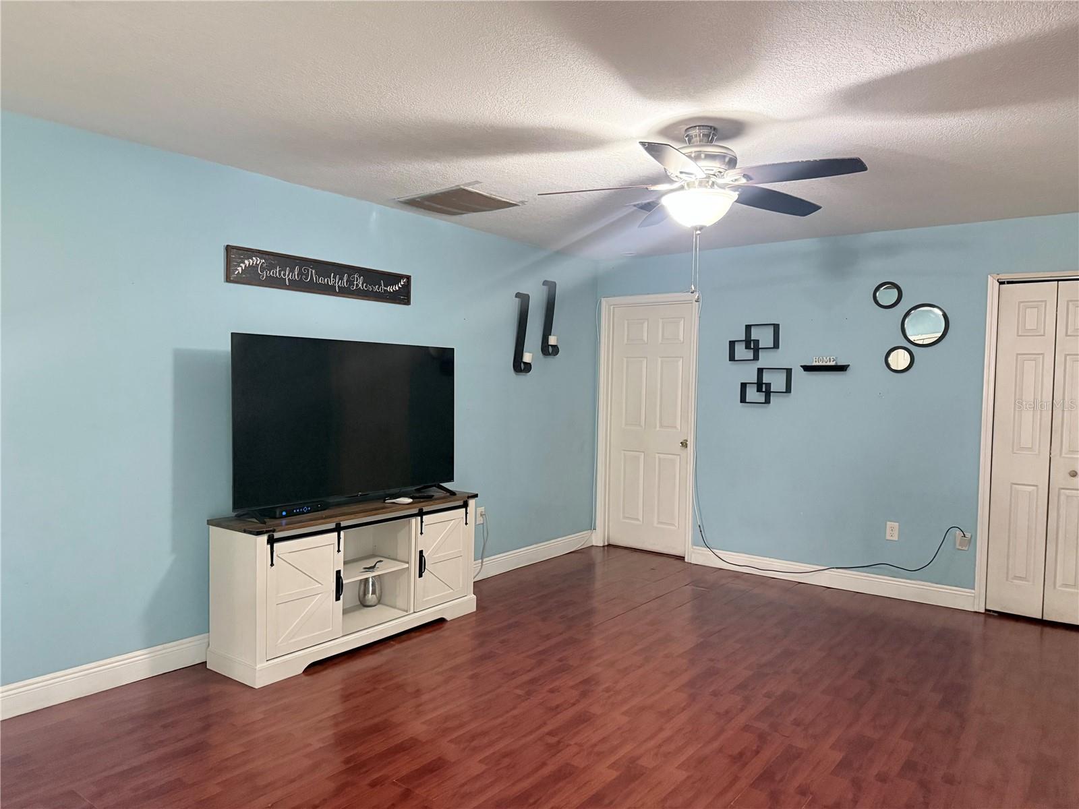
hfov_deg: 71.6
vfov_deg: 56.8
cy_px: 404
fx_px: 748
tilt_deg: -1.5
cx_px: 540
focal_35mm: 24
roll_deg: -1.1
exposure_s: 1/40
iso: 800
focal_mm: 6.76
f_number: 1.78
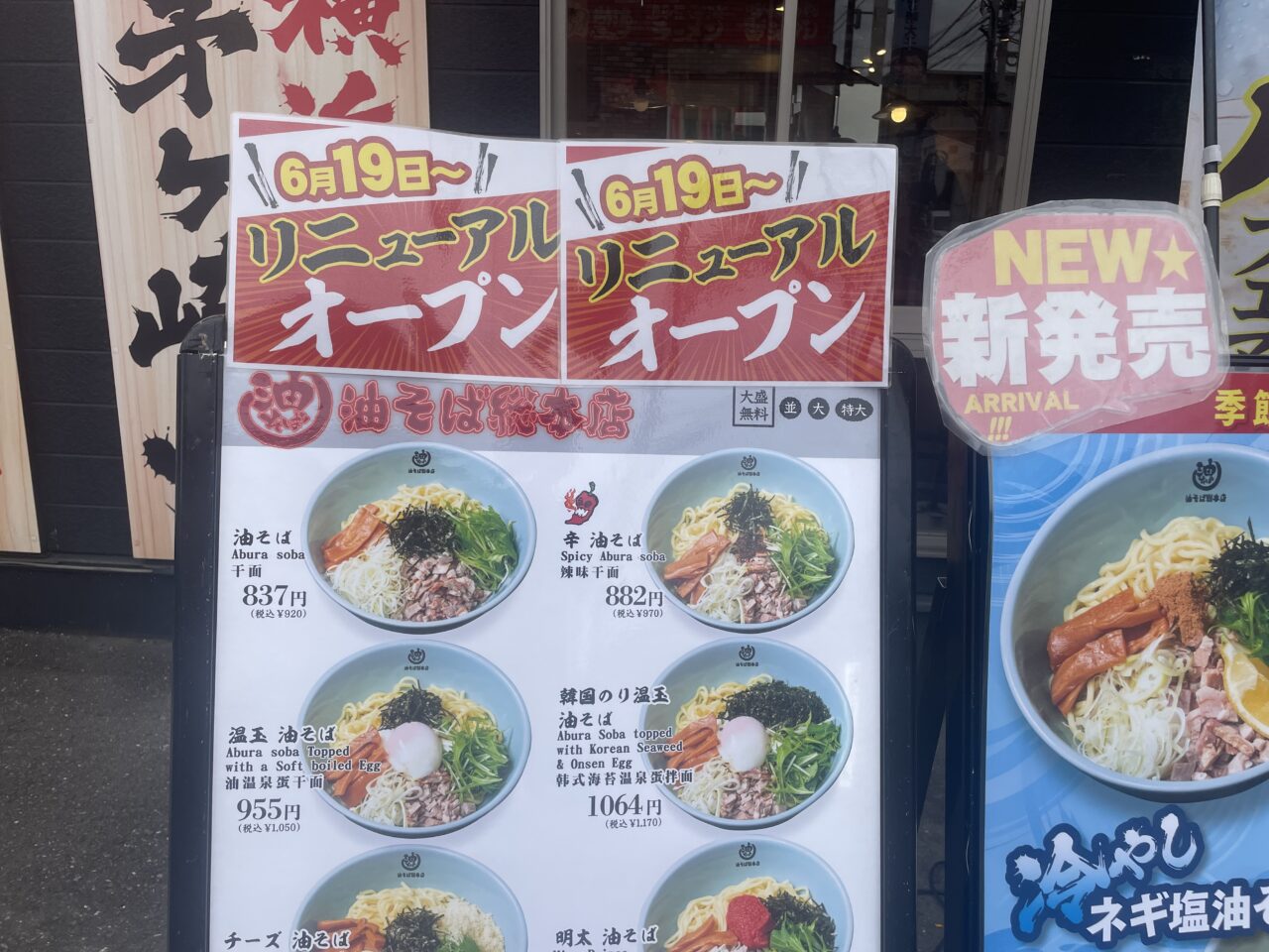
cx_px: 634
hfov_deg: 67.3
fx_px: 953
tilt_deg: -15.1
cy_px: 476
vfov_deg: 53.1
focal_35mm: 26
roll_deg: -1.4
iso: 50
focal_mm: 4.2
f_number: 1.6
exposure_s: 1/1618
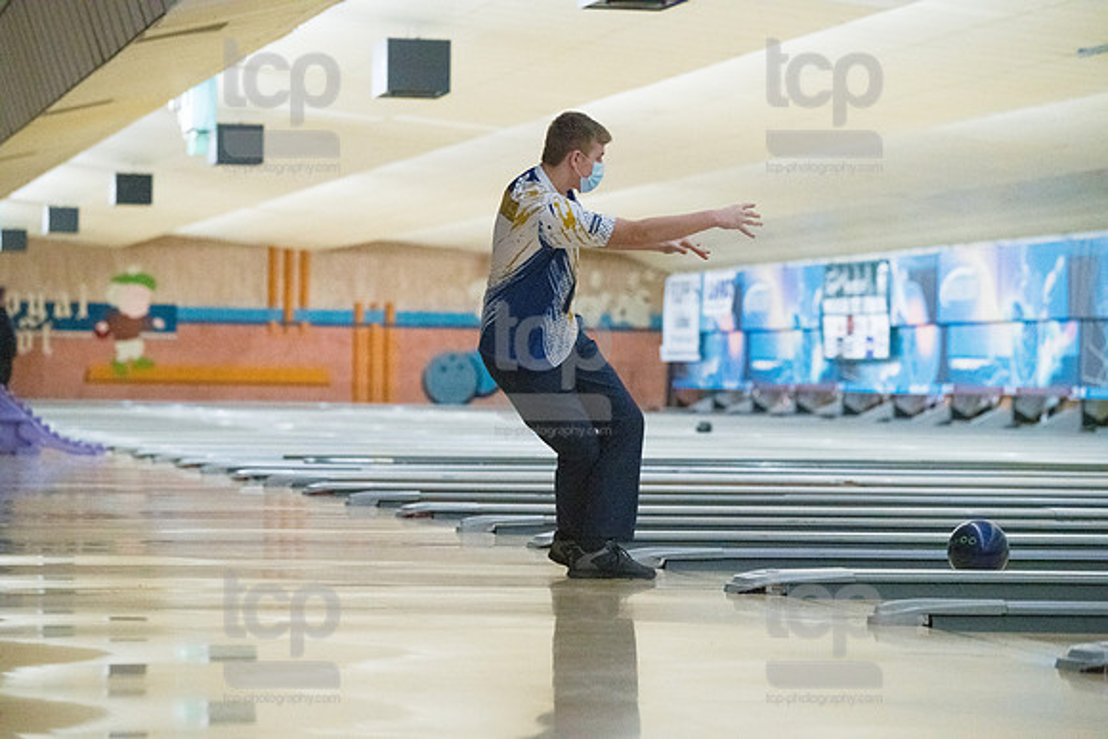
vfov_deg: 10.6
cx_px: 554
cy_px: 370
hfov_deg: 15.8
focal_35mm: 130
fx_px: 4002
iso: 10000
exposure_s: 1/1000
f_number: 4
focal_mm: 130
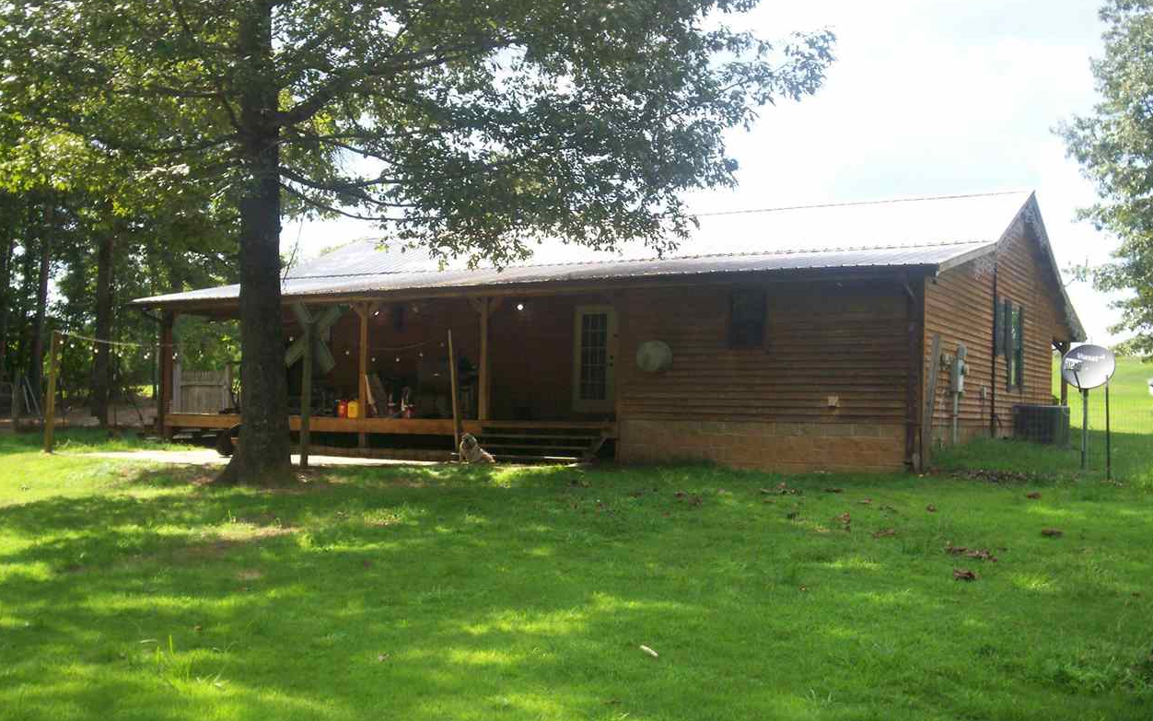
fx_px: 1226
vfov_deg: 32.8
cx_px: 585
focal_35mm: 39
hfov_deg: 50.4
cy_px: 385
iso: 100
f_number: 4.5
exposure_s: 1/163
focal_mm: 5.9
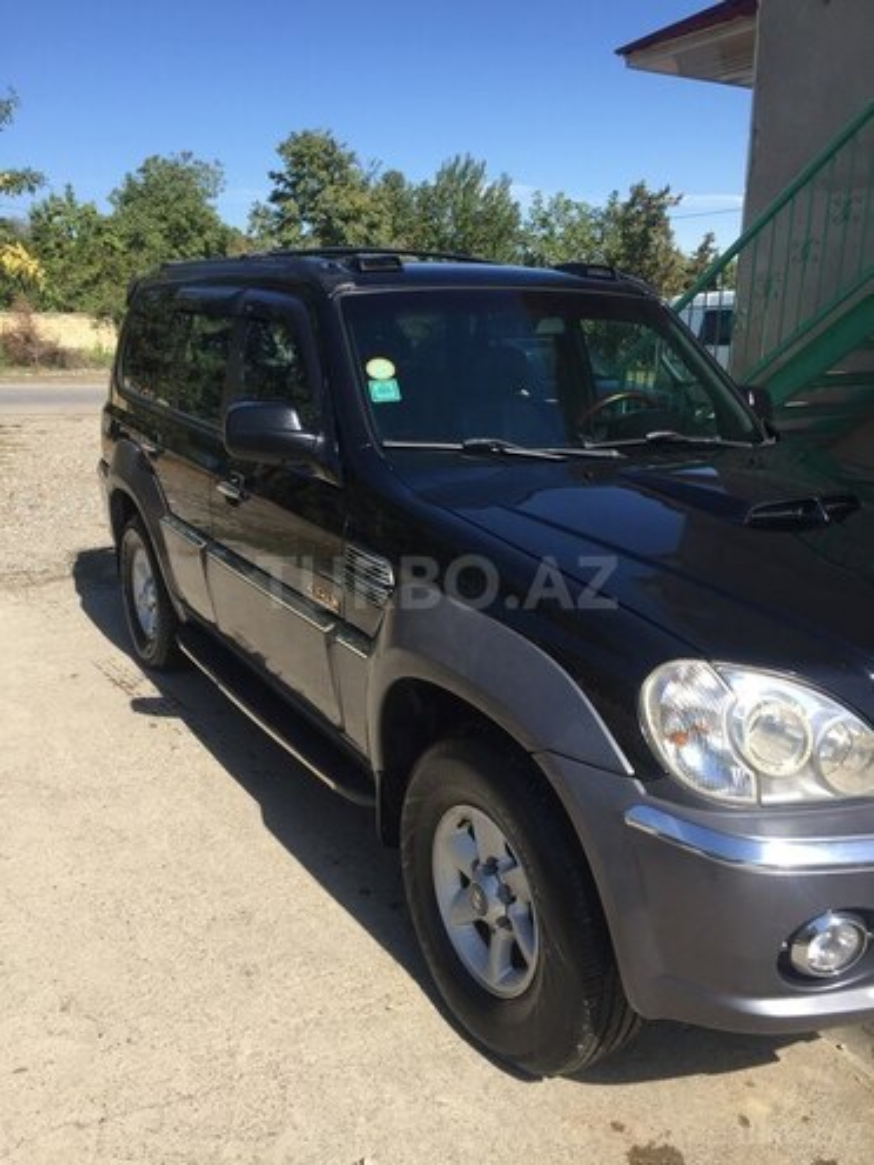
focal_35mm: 29
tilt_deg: -13.2
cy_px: 582
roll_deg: -1.2
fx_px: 976
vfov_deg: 61.7
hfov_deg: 48.2
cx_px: 437
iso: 32
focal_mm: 4.15
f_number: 2.2
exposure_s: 1/1319
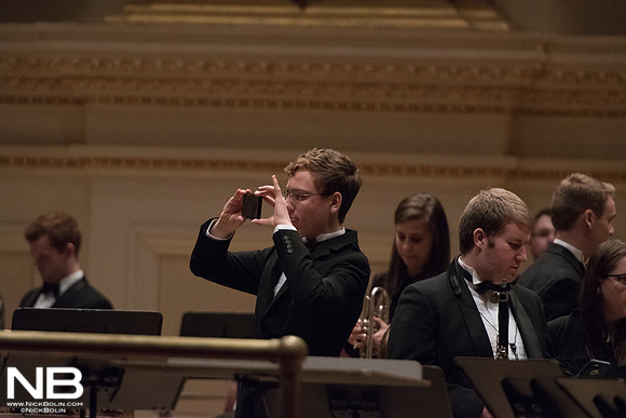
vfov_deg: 3.4
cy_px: 209
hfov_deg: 5.2
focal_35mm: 400
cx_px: 313
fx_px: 6957
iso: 12800
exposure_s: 1/500
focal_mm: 400
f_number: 5.6
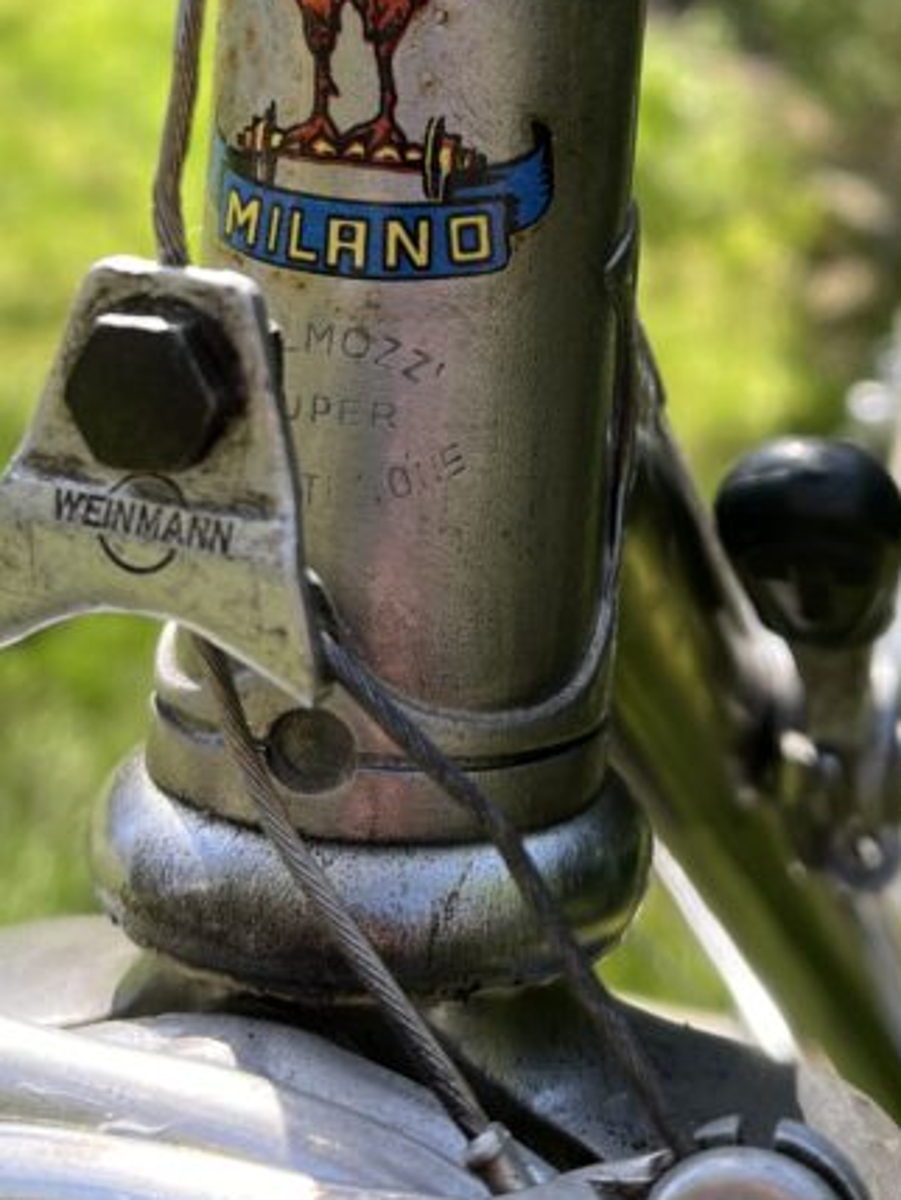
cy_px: 185
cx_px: 582
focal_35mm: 62
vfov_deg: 30.2
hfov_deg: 23.6
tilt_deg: -20.4
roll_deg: -1.8
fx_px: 2151
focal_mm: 5.1
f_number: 1.6
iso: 50
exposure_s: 1/461
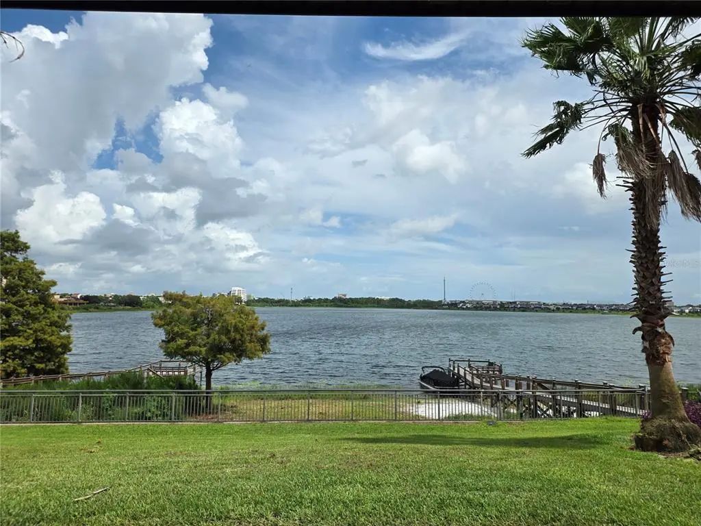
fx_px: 466
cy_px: 263
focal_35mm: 23
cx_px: 350
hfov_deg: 73.9
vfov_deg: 58.9
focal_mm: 6.25
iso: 50
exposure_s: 1/7944
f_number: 1.7
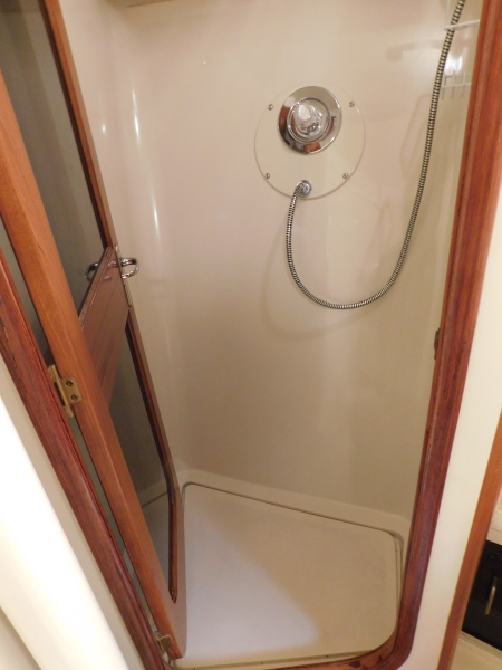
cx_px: 251
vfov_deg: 73.9
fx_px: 445
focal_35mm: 23
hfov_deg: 58.9
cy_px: 335
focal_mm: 4
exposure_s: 1/8
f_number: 3
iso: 400
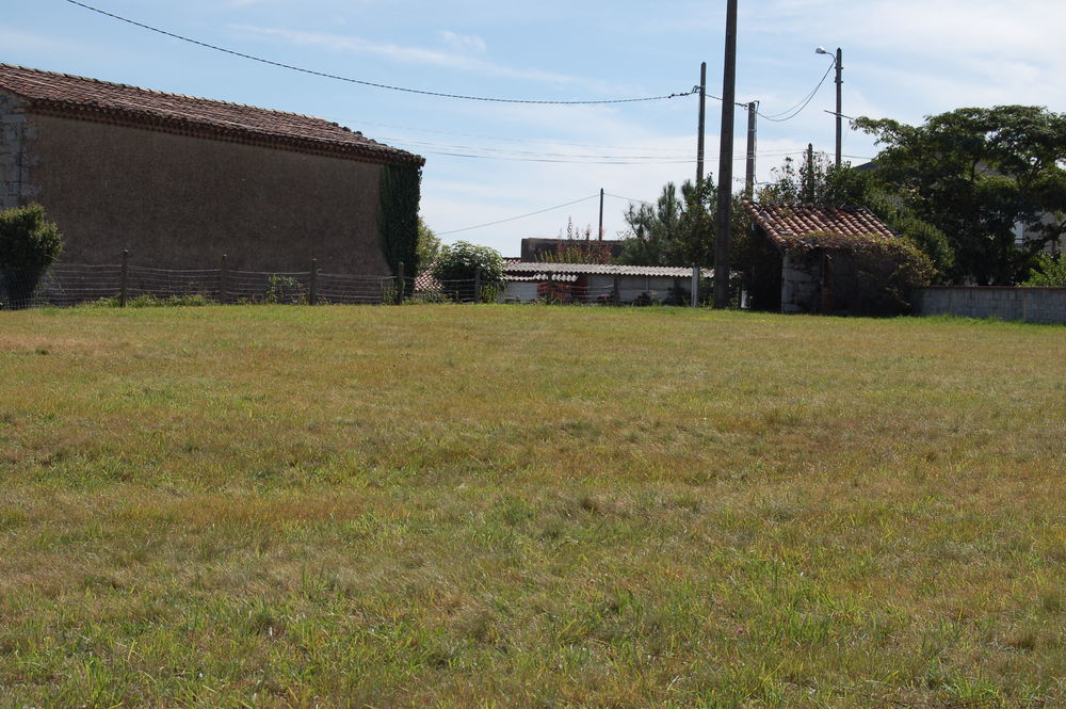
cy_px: 354
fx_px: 2441
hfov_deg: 24.6
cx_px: 533
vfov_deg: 16.5
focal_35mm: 82
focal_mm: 55
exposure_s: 1/400
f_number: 10
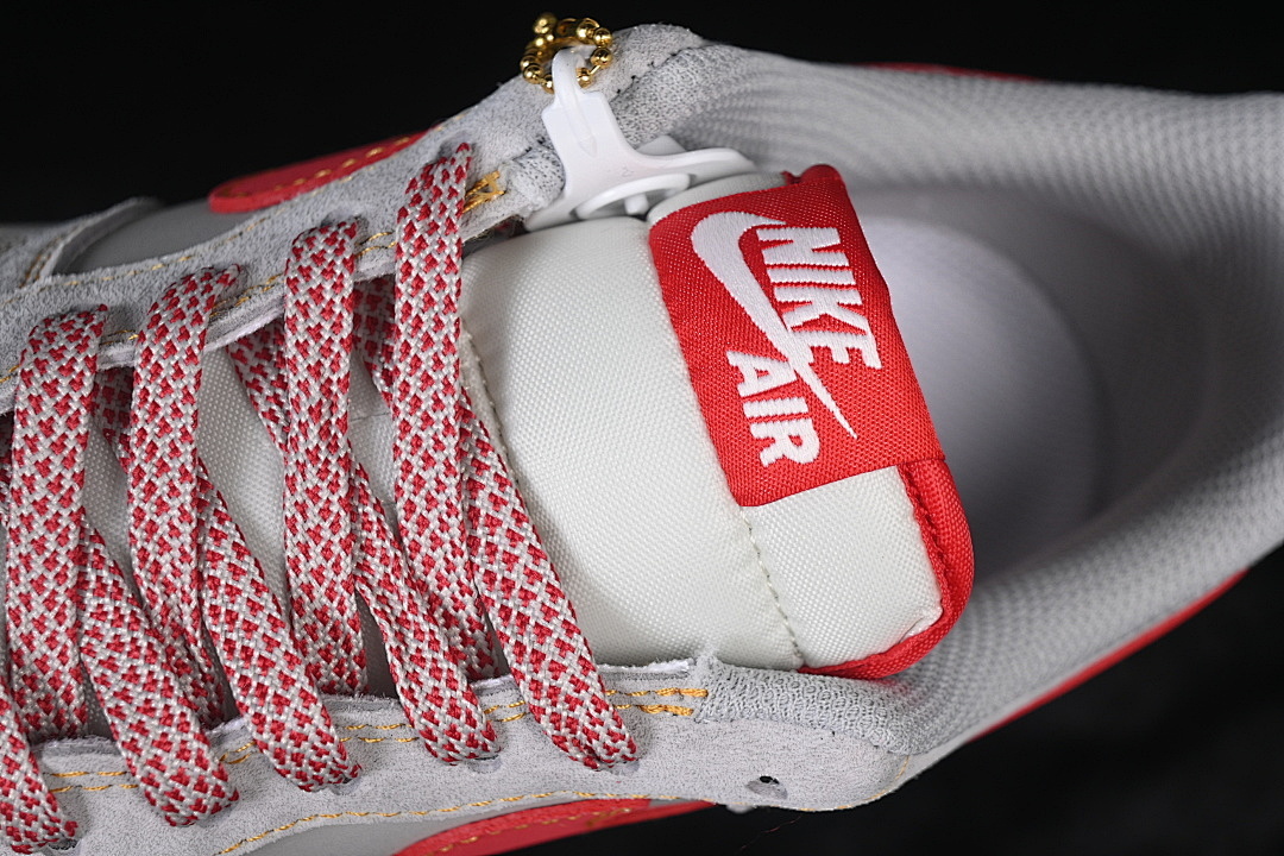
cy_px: 428
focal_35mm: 75
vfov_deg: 18.2
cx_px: 642
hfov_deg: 27.0
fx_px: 2675
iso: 160
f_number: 7.1
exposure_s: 1/80
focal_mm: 50
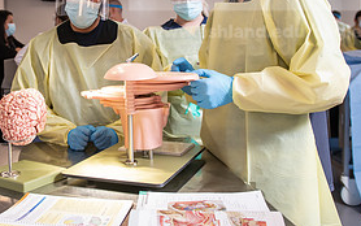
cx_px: 90
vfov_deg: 25.1
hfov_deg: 38.5
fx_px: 502
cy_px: 59
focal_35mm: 51
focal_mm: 24
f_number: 3.5
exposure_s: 1/200
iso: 400
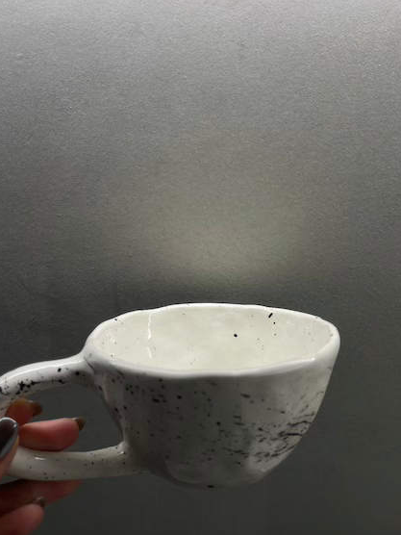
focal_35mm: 30
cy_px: 251
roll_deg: -1.4
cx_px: 219
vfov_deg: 59.9
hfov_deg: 46.7
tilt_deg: -23.5
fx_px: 463
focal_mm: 5.1
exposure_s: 1/100
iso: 32
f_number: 1.6
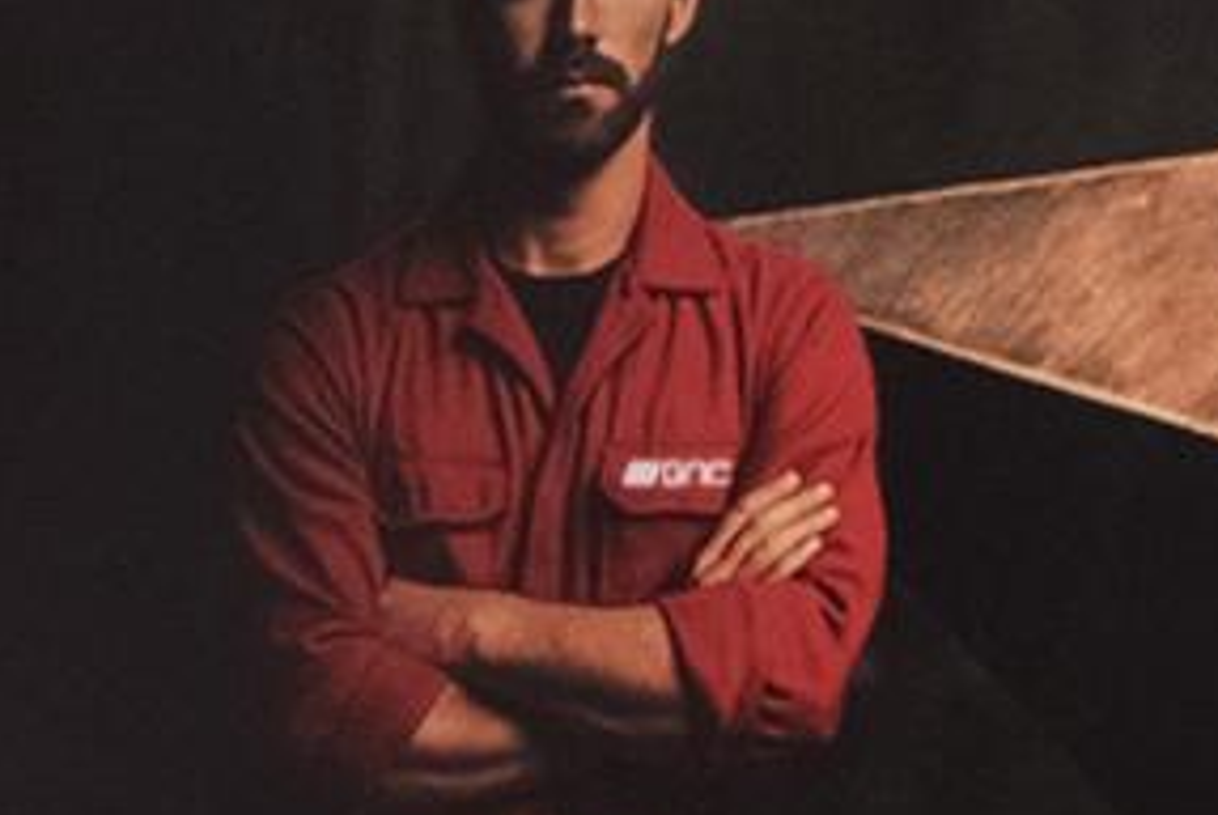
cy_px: 2222
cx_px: -1647
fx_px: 7010
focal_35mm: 207
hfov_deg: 9.0
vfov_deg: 6.2
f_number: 3.2
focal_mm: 18
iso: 1600
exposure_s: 1/200
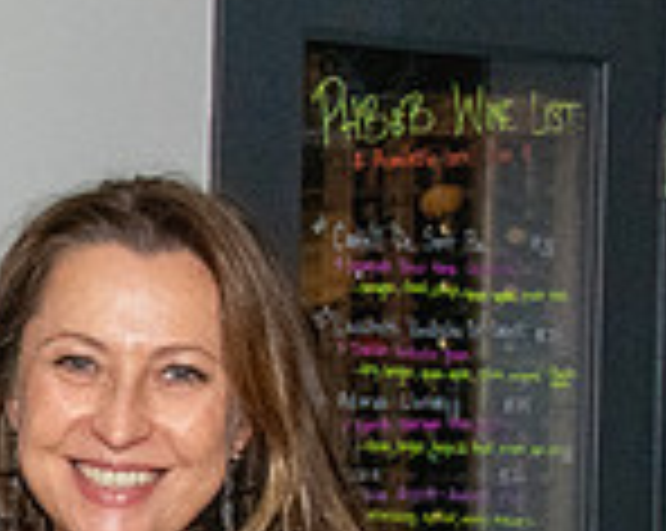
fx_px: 3484
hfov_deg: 10.6
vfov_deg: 8.6
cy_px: 655
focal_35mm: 177
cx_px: -306
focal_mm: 32
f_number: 14
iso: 5000
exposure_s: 1/160
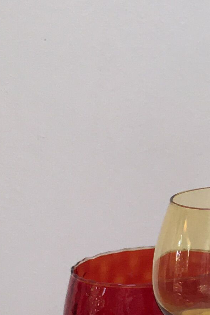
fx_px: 1199
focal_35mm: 137
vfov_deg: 15.0
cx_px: 435
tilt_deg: -9.6
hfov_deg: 9.3
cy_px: 148
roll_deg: +0.3
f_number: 2.2
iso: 40
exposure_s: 1/100
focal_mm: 4.15
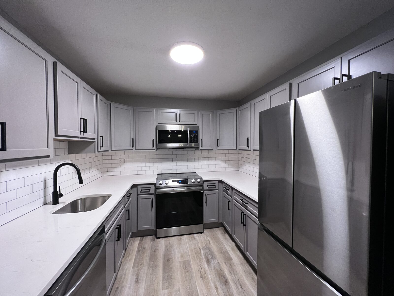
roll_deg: +0.4
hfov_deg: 106.2
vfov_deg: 89.9
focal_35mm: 13
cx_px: 197
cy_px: 148
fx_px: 148
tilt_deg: -1.1
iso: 400
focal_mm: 1.57
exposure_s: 1/60
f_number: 1.8
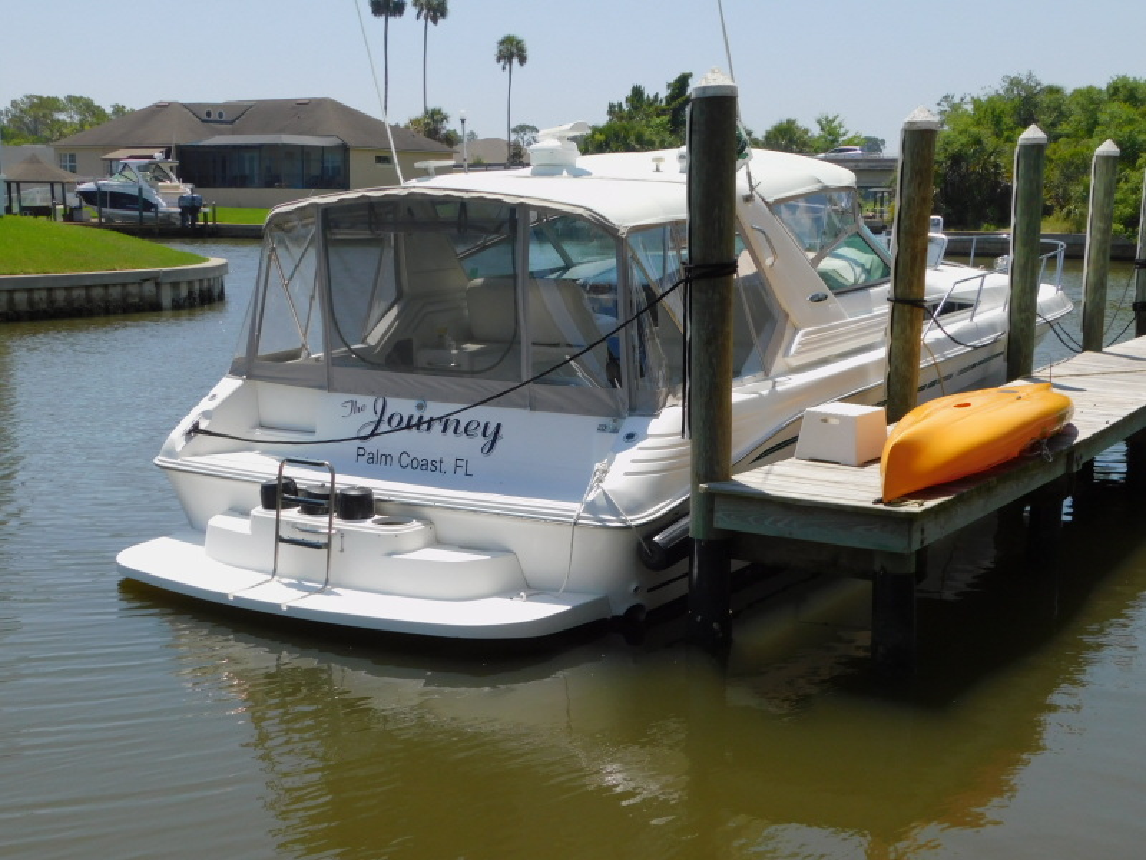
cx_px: 573
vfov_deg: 32.2
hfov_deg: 42.1
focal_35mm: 45
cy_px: 430
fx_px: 1490
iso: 125
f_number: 3.7
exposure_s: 1/1250
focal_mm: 8
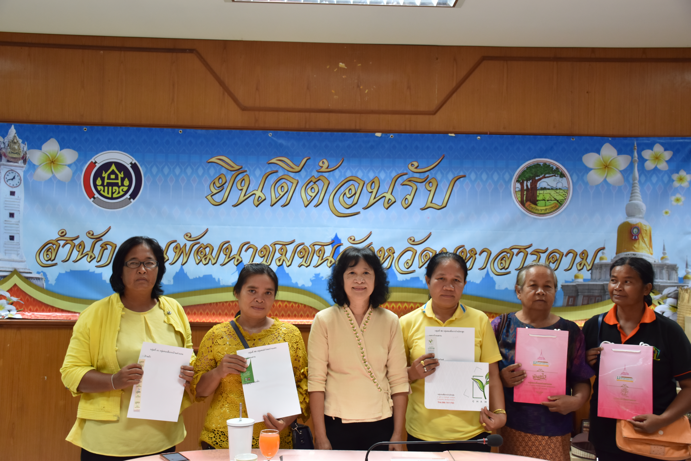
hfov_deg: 49.6
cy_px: 230
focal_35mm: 39
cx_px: 346
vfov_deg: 34.2
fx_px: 749
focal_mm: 26
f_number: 4.5
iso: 400
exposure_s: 1/40
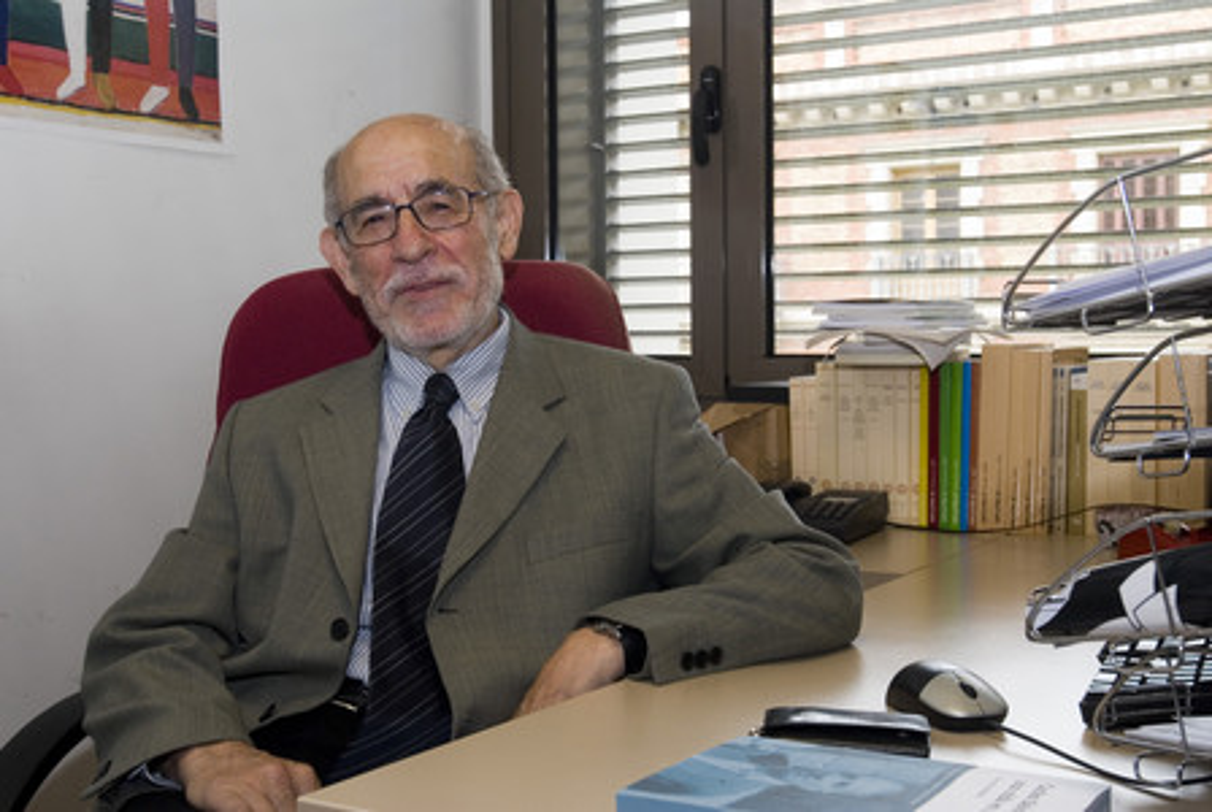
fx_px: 1517
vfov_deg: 30.0
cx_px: 606
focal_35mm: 45
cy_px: 406
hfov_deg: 43.6
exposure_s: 1/40
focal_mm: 30
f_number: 4.5
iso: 320
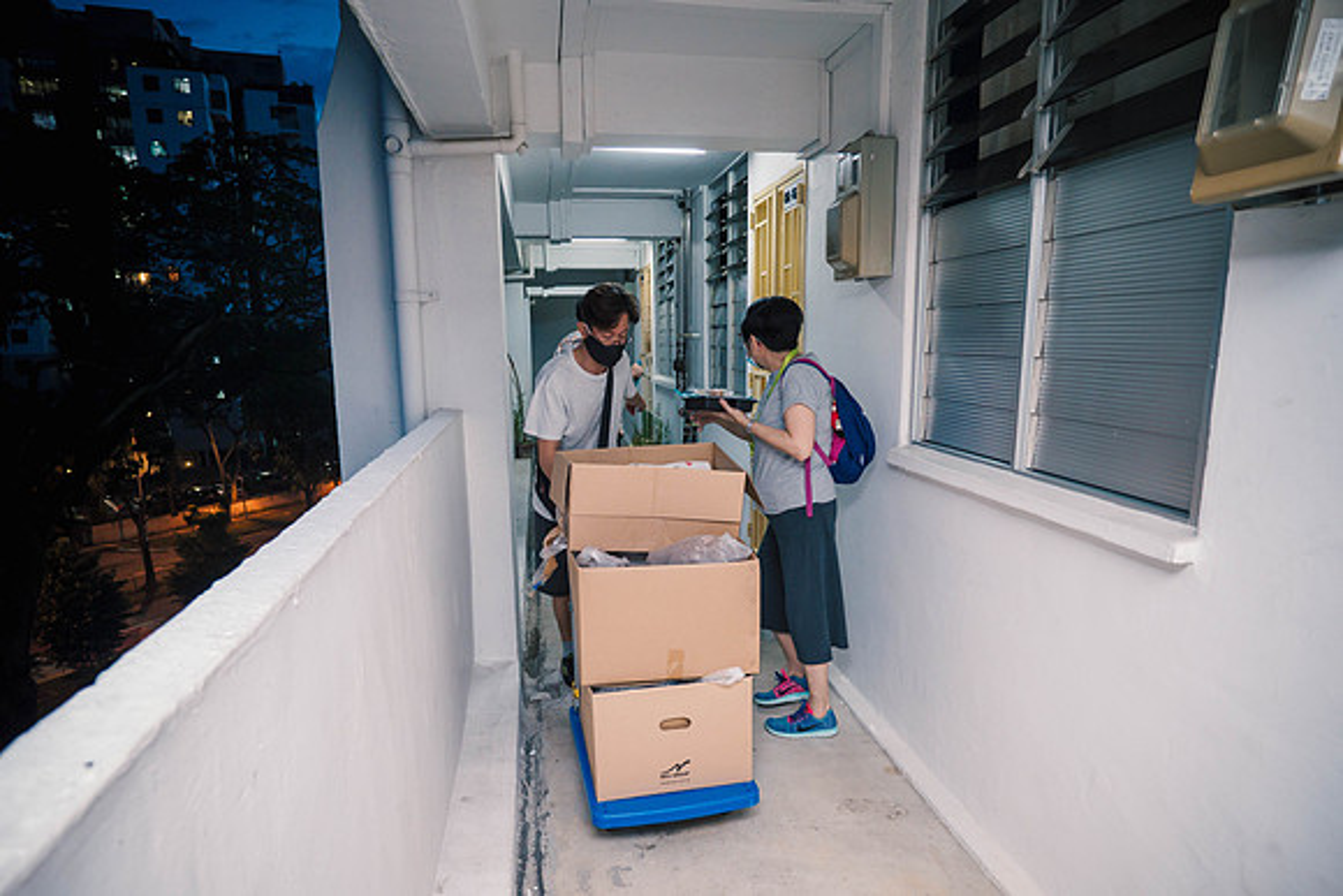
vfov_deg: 59.8
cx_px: 672
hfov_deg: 81.7
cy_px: 504
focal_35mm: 21
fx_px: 776
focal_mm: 10
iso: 800
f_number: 2
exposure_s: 1/100
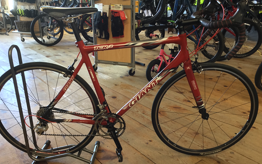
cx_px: 131
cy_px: 93
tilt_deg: -21.4
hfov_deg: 58.1
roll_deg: +0.2
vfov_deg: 38.3
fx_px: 236
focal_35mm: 33
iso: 100
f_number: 2.4
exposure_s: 1/30
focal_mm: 3.3
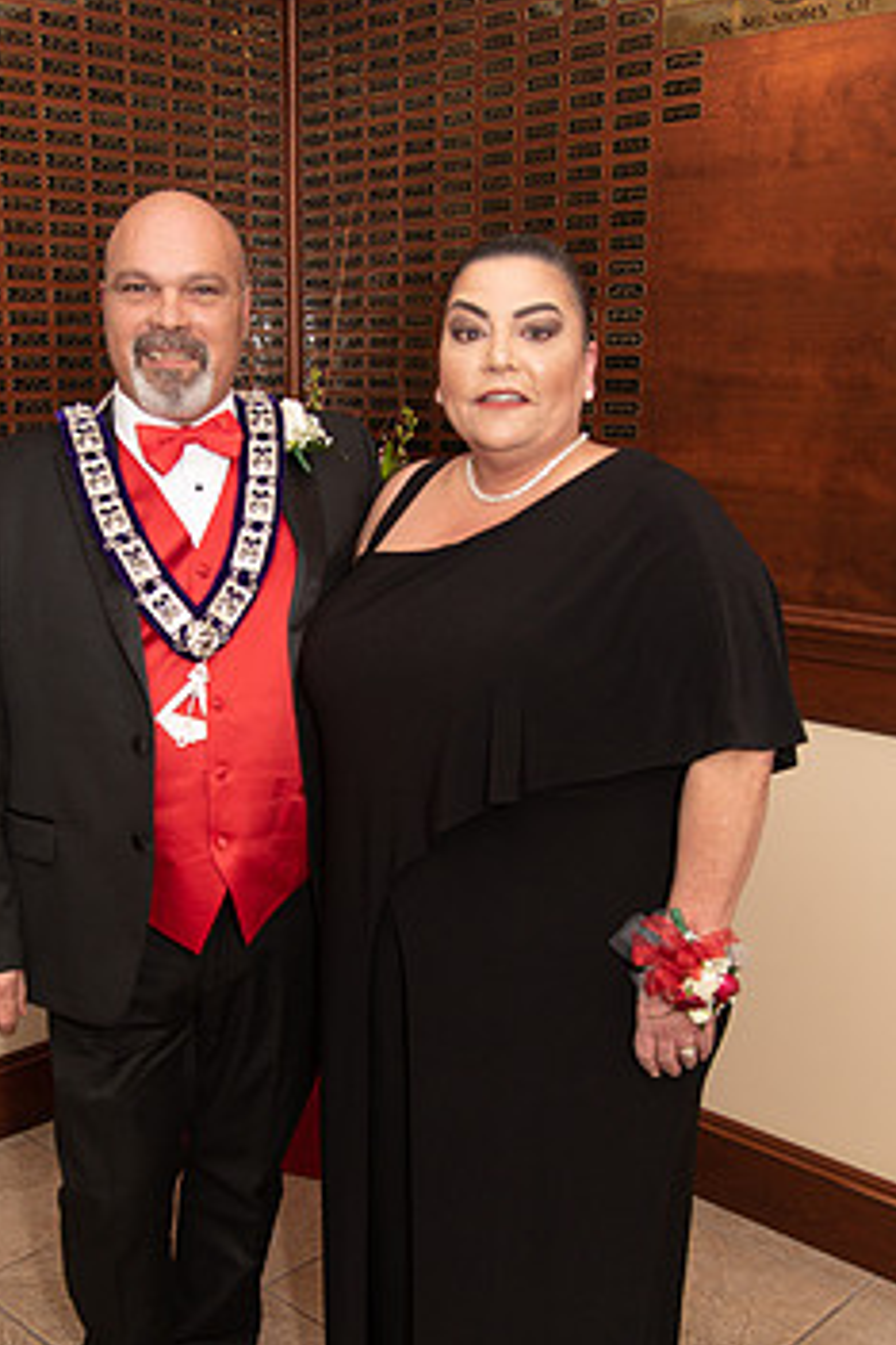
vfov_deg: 47.3
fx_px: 1531
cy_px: 743
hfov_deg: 32.5
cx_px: 352
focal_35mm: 41
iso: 800
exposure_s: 1/200
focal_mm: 32
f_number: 4
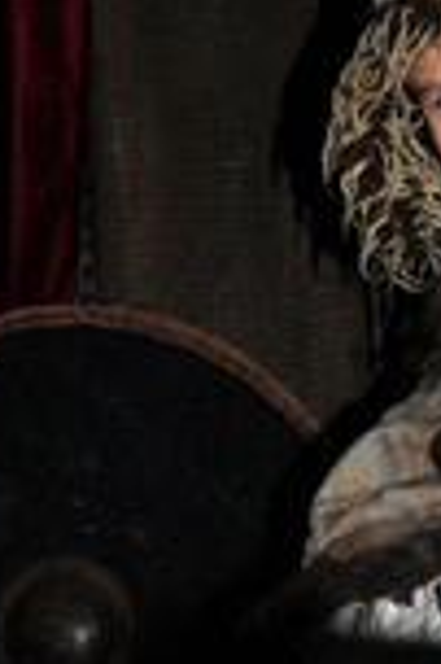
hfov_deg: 9.6
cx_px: 421
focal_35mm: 142
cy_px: 188
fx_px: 2615
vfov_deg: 14.4
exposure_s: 1/60
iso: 400
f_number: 4.8
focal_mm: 30
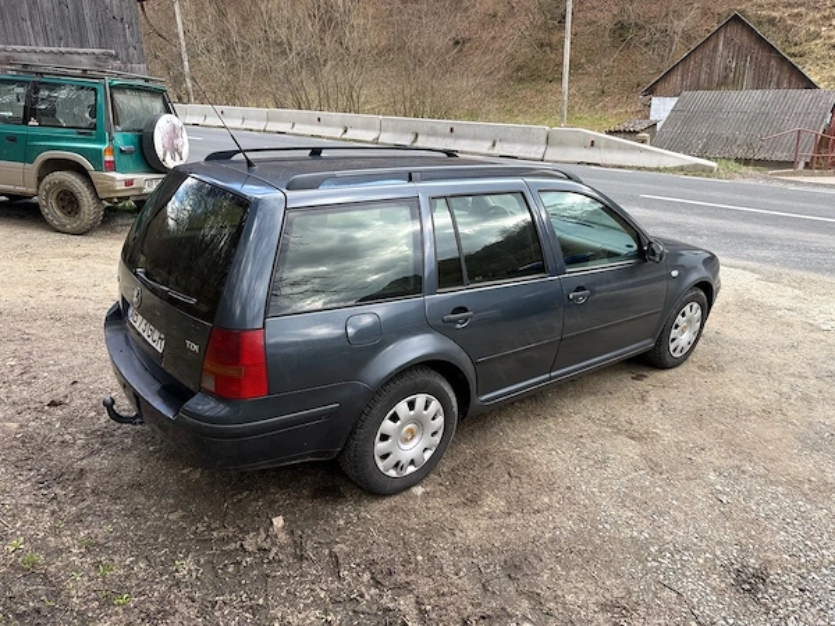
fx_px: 579
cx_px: 418
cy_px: 313
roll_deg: +2.2
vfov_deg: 56.8
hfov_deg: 71.6
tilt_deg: -21.6
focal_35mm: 24
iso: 80
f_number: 1.78
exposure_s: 1/453
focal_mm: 6.76
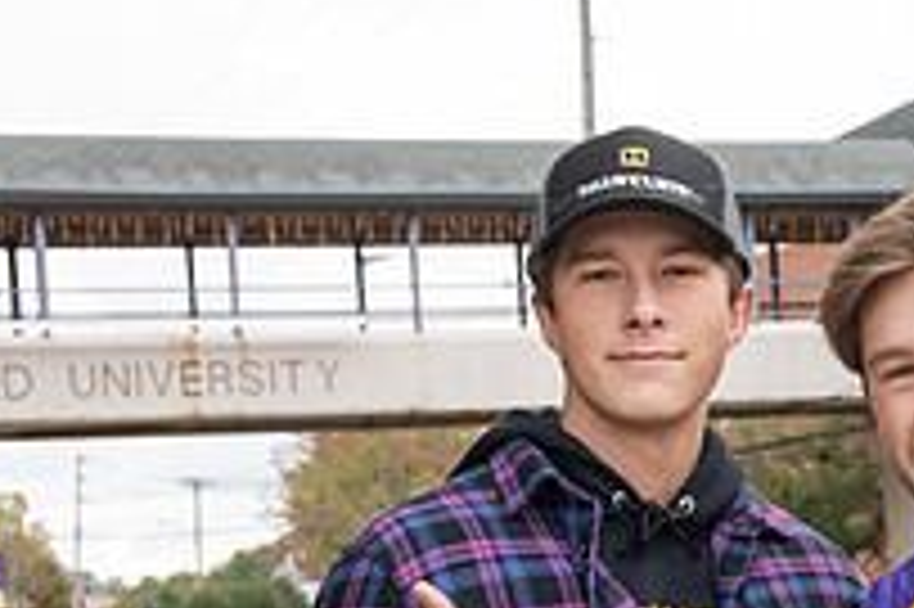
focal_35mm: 120
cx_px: 959
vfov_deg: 11.3
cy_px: 655
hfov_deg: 16.6
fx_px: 3044
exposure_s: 1/250
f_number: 7.1
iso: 640
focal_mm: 42
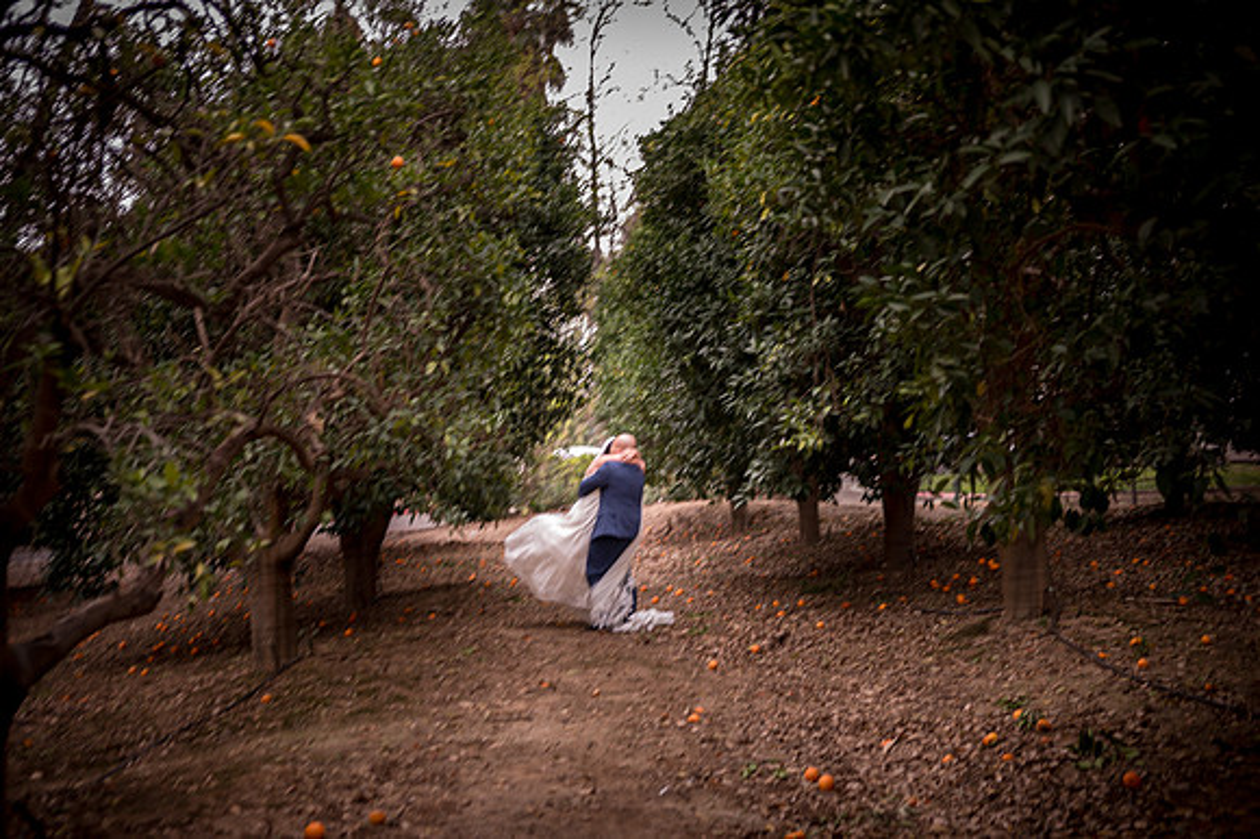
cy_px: 420
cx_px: 630
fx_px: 1399
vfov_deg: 33.4
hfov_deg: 48.5
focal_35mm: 40
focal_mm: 40
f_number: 2
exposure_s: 1/80
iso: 100
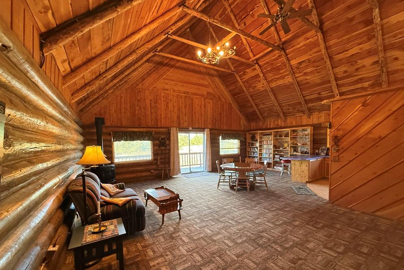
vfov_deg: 77.0
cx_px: 208
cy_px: 153
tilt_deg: -2.4
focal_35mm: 15
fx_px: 168
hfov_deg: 100.4
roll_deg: +0.8
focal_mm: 2.22
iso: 640
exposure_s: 1/120
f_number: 2.2
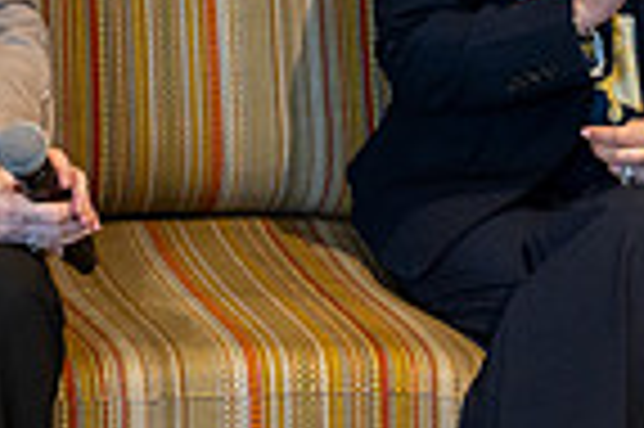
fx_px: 3341
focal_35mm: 187
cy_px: -59
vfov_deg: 7.3
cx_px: 401
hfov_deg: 11.0
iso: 1600
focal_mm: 46
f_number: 4
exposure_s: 1/50
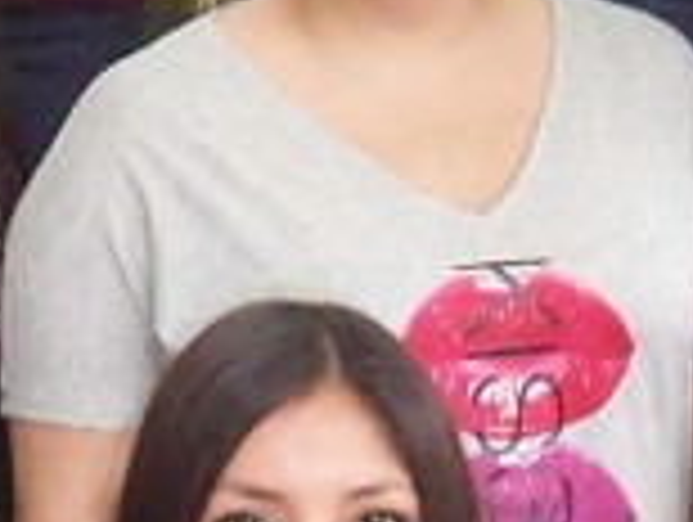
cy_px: 36
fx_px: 4933
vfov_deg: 6.0
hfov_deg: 8.0
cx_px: 360
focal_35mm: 246
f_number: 2.8
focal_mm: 6.2
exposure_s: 1/101
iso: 200
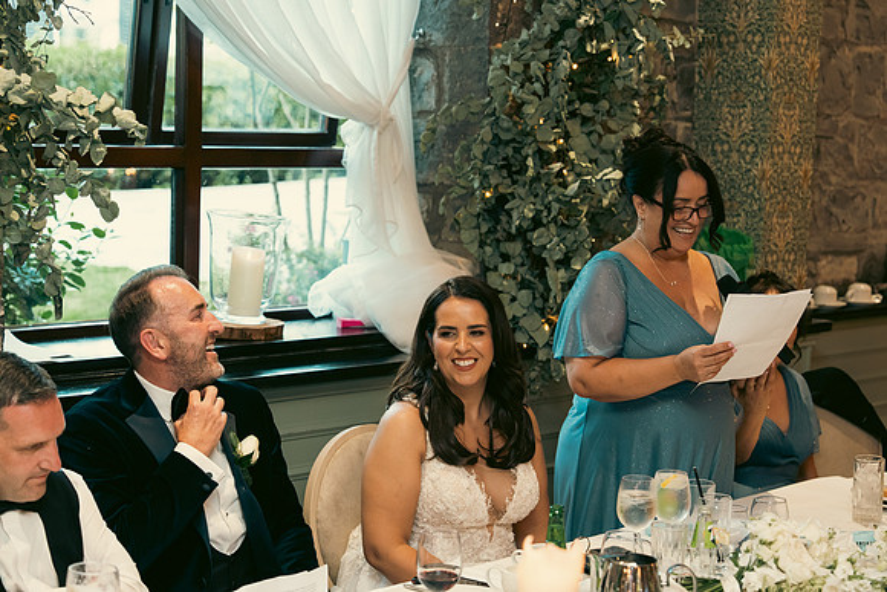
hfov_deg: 28.8
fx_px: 1725
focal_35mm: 70
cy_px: 296
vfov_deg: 19.5
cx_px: 444
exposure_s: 1/160
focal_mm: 70
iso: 2500
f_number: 3.5
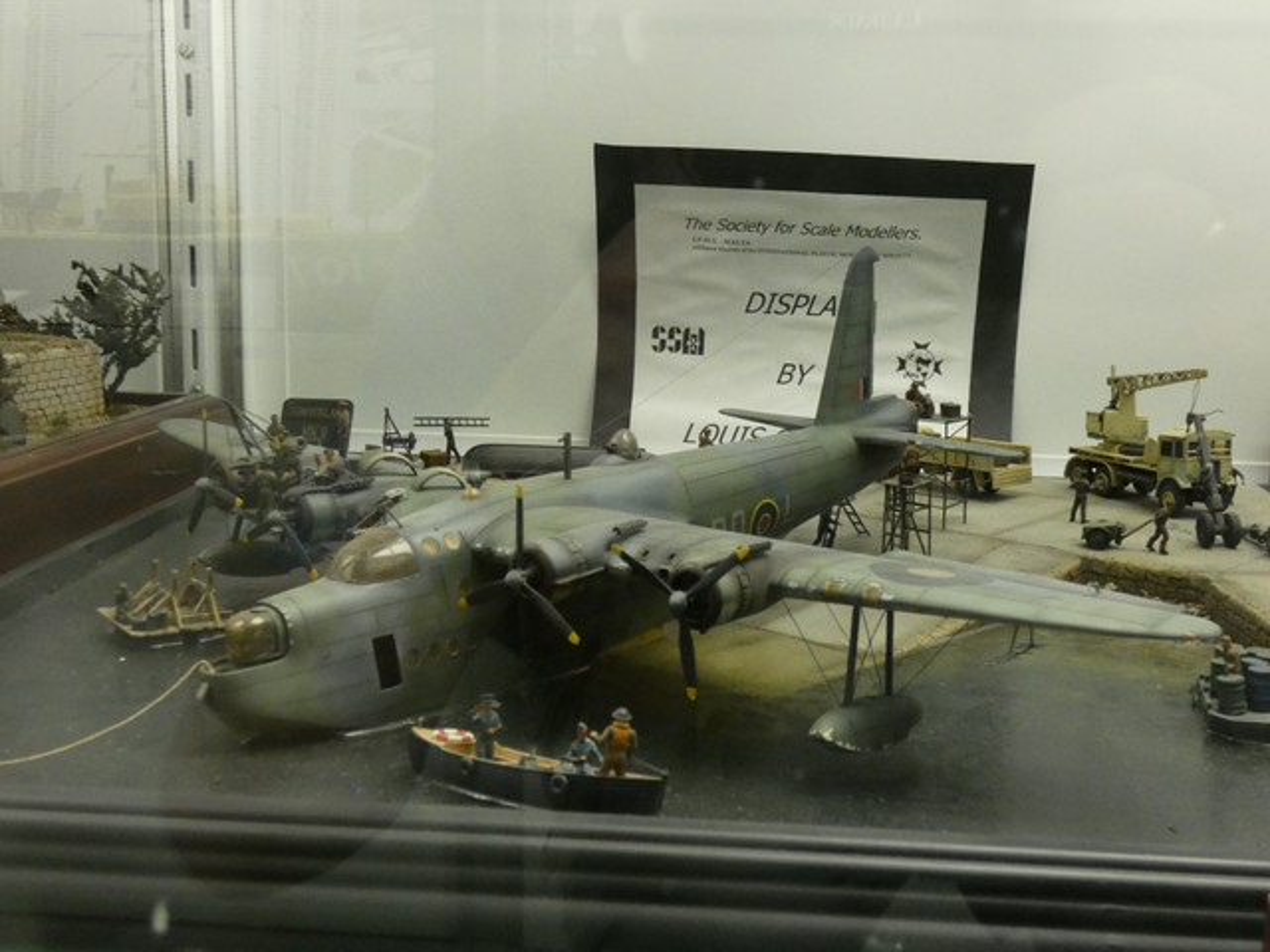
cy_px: 476
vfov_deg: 31.5
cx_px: 635
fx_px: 1688
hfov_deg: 41.2
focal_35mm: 46
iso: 1000
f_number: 3.8
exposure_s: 1/80
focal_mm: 8.2
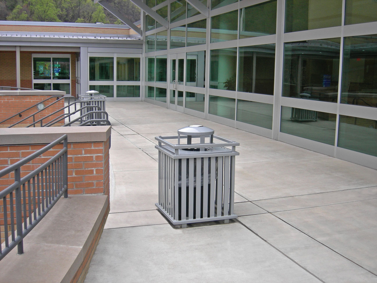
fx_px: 414
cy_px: 142
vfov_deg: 37.7
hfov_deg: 49.0
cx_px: 188
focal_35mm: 38
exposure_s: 1/56.3
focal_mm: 8
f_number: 2.8
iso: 64
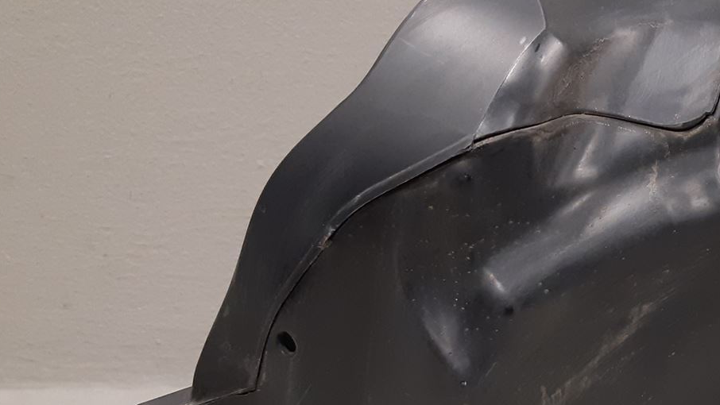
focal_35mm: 64
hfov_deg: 31.0
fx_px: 1222
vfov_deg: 18.7
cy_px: 286
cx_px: 675
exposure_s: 1/50
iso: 200
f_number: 1.7
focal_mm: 3.93
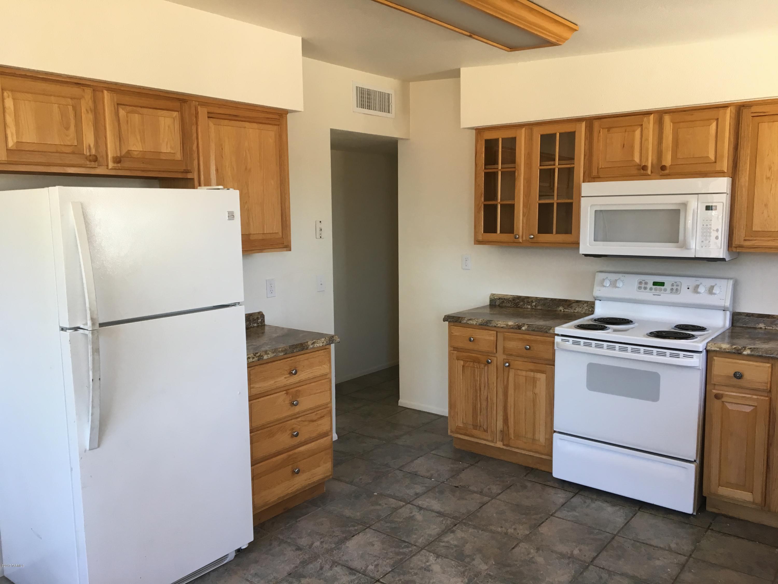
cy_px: 292
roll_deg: +0.1
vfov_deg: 48.2
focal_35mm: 29
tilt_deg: -6.0
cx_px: 389
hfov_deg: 61.7
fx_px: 652
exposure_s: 1/40
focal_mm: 4.15
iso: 25
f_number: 2.2
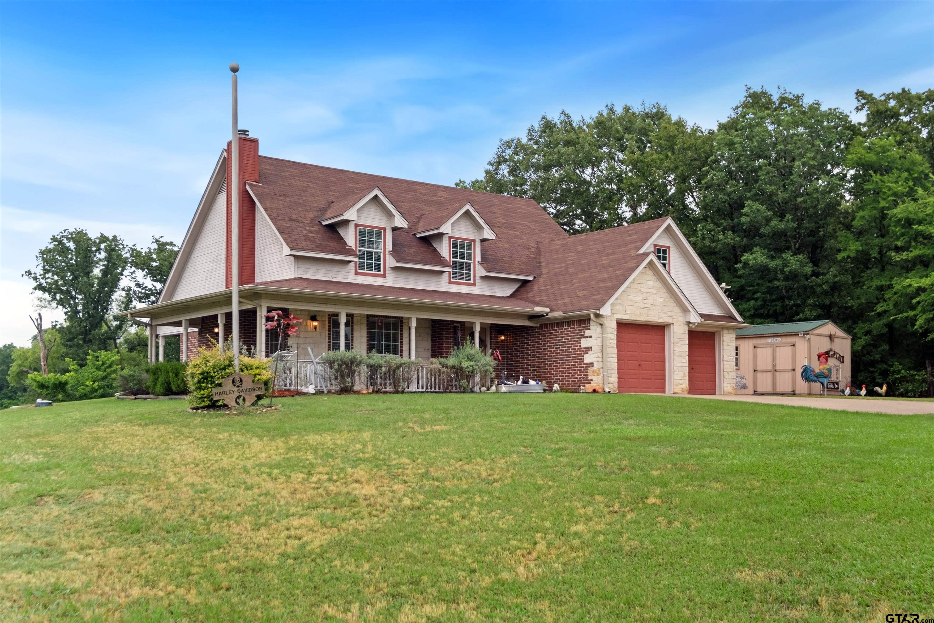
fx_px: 934
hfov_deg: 53.1
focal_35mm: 36
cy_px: 312
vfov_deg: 36.9
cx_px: 467
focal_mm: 24
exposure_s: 1/125
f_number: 6.4
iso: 160
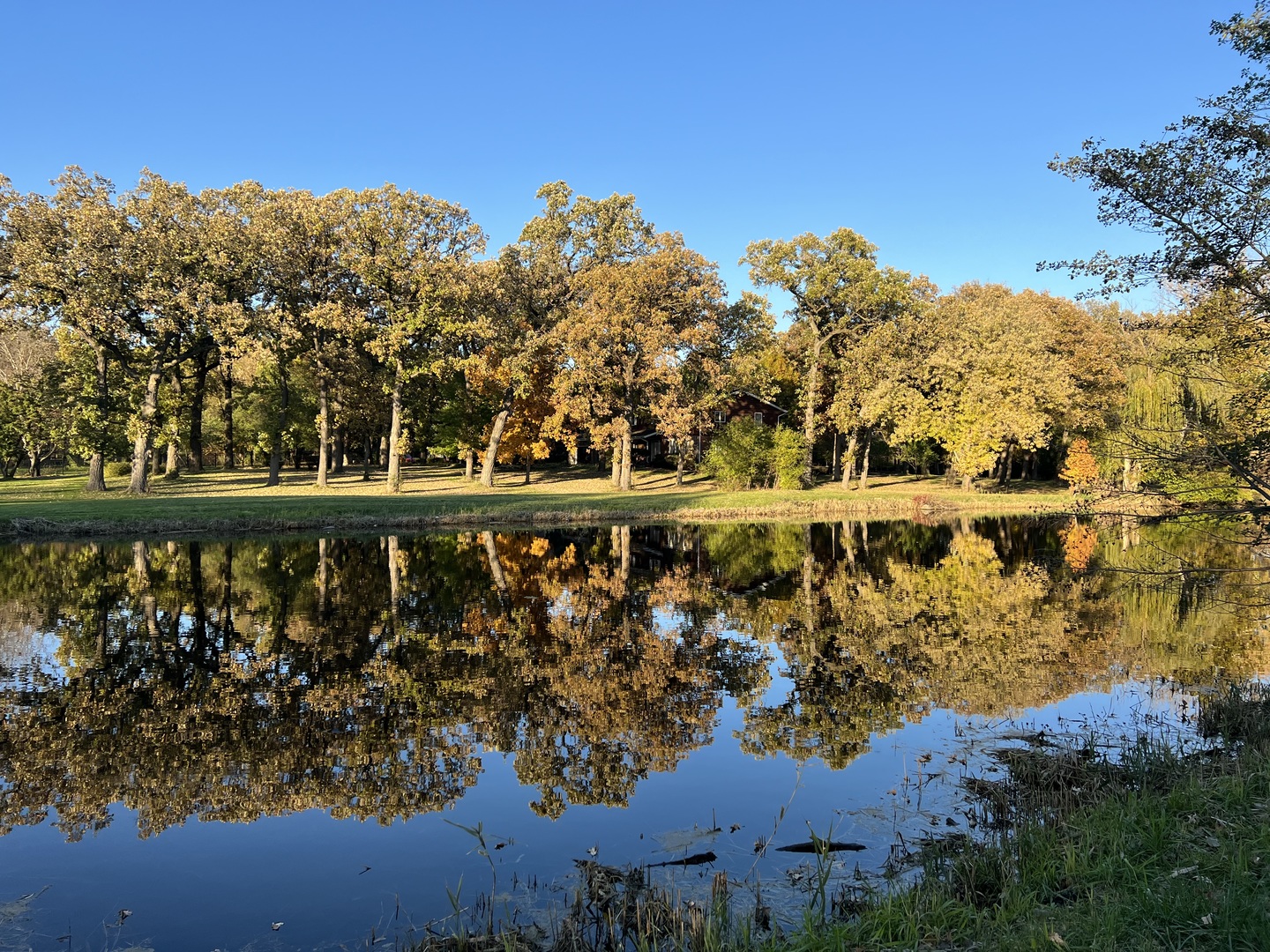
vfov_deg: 53.1
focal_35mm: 26
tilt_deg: -1.2
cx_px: 635
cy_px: 476
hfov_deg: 67.3
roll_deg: -1.0
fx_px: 954
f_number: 1.5
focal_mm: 5.7
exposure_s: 1/1488
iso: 50
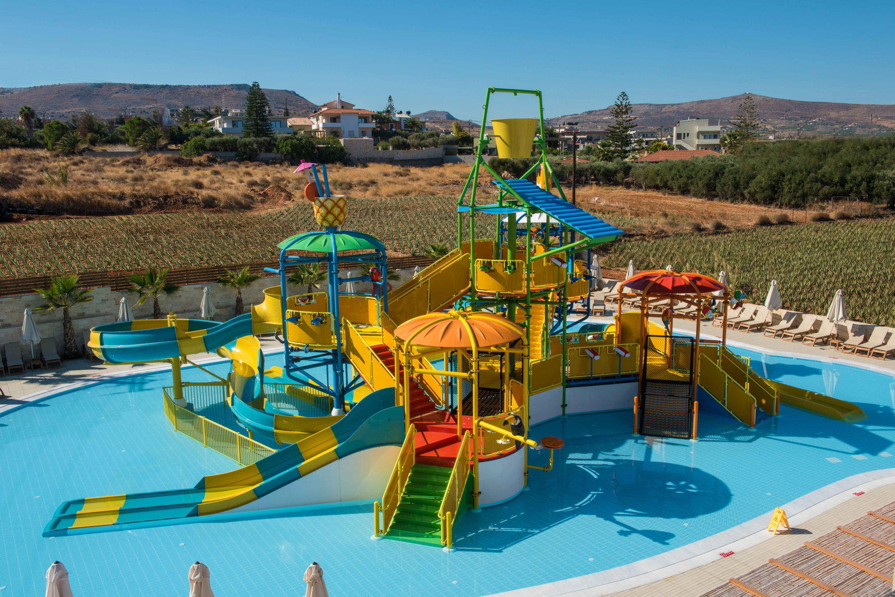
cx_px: 448
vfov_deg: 41.1
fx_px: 796
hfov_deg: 58.7
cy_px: 298
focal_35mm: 32
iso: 200
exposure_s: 1/250
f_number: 13
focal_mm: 32
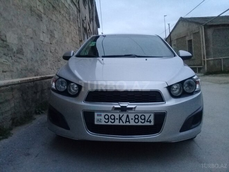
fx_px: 205
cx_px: 114
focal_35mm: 31
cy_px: 86
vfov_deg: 45.4
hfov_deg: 58.4
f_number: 2.2
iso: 500
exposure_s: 1/17
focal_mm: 3.3
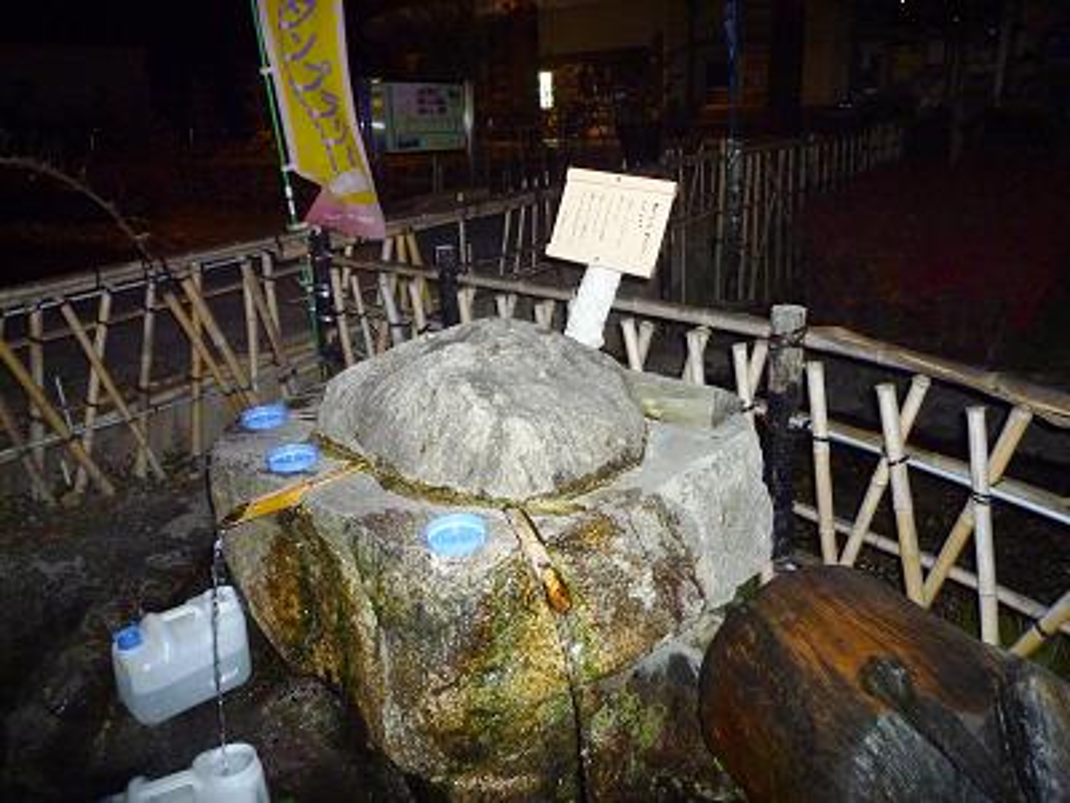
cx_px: 535
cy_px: 402
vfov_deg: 54.9
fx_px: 773
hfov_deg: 69.4
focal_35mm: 25
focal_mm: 4.4
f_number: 2.8
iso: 320
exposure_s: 1/30
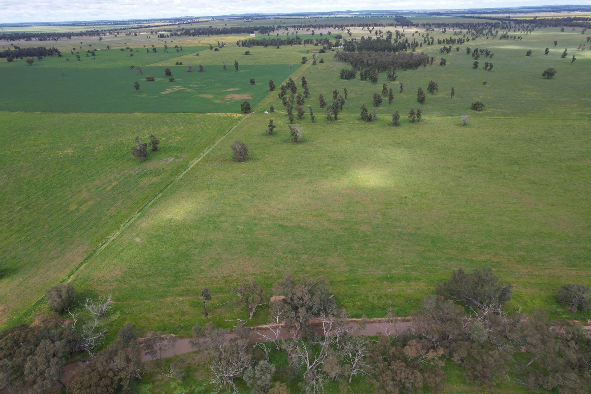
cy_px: 197
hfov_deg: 78.6
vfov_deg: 57.2
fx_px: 361
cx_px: 296
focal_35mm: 22
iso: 110
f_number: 2.8
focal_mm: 8.38
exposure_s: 1/1000
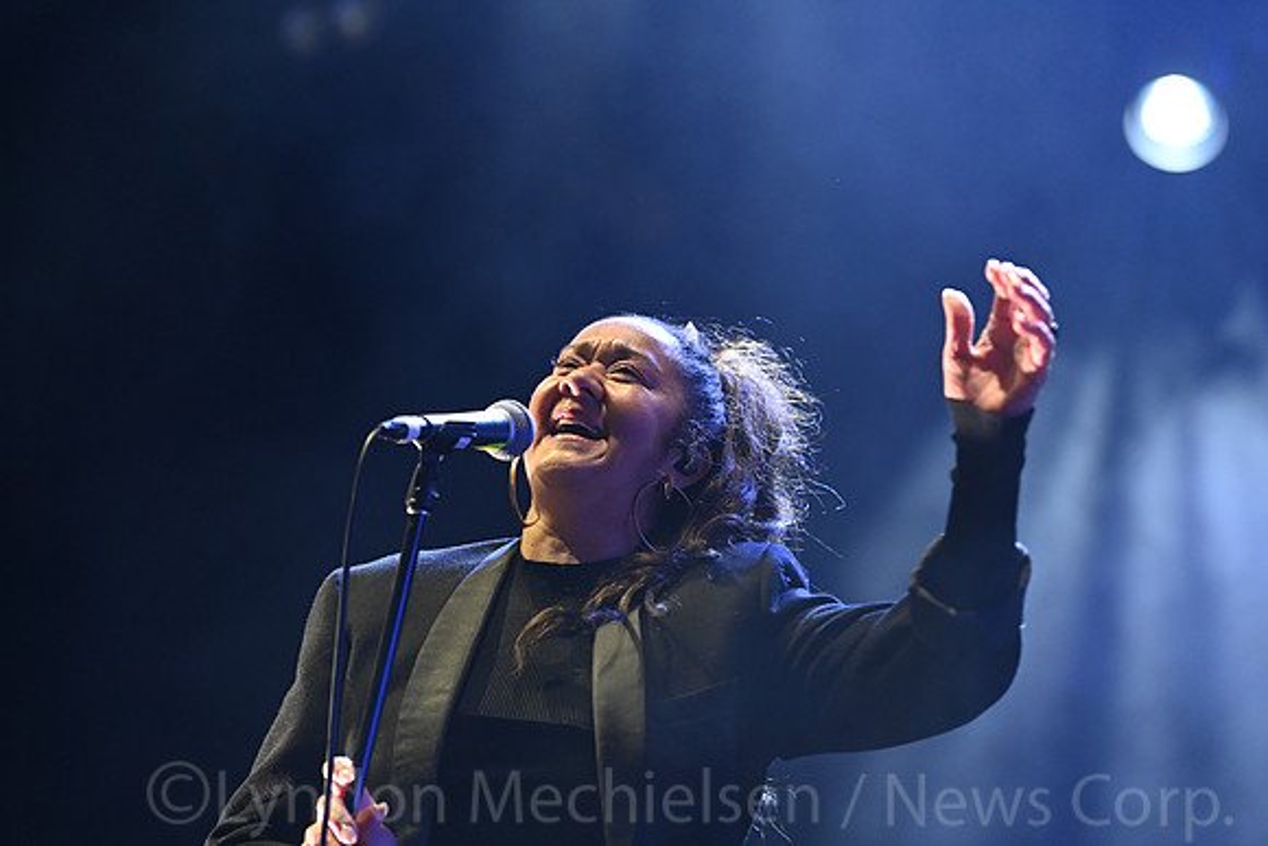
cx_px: 634
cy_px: 423
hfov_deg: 15.2
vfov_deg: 10.2
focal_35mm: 135
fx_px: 4756
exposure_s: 1/200
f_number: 2.8
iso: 4500
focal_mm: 135
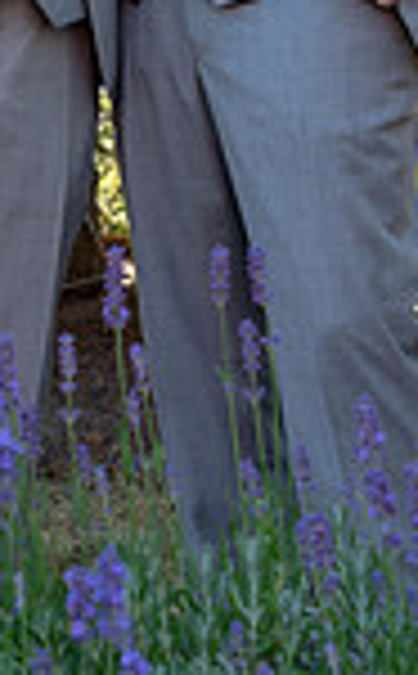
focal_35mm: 207
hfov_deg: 6.3
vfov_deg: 10.1
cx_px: 85
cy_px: 0
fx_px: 3795
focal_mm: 45
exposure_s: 1/160
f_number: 6.3
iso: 400
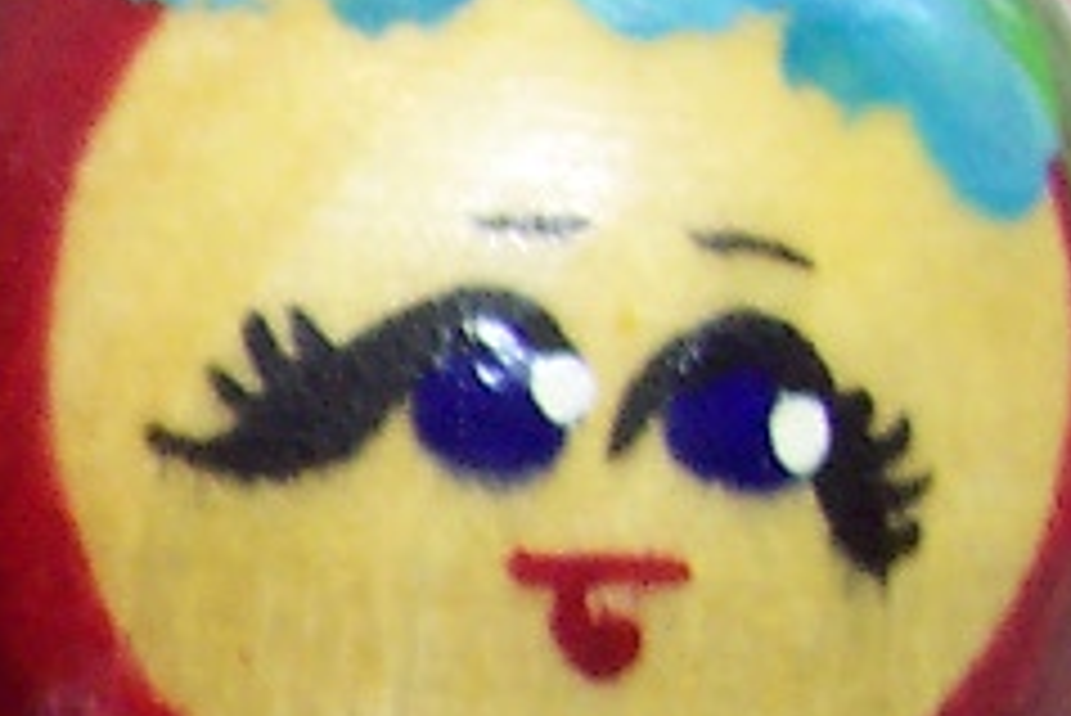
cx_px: -1238
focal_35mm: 194
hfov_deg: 9.7
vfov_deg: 6.9
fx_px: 5775
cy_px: 1238
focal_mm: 5.6
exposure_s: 1/30
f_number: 2.8
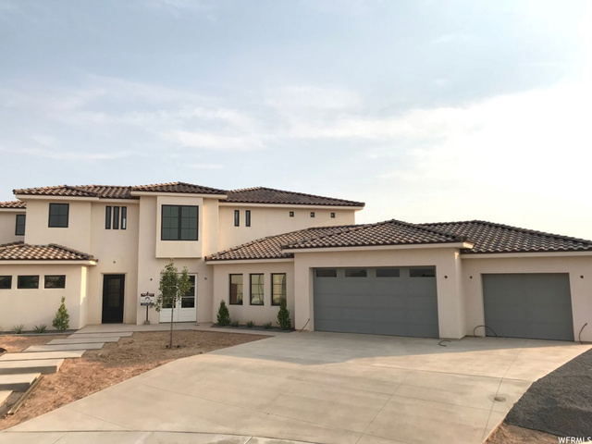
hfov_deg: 63.4
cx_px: 296
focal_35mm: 28
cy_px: 222
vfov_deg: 49.7
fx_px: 479
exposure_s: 1/1277
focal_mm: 3.99
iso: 20
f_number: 1.8
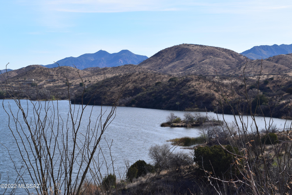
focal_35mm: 82
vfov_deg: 16.6
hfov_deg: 24.6
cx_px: 146
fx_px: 669
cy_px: 98
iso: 400
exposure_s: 1/500
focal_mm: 55
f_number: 11
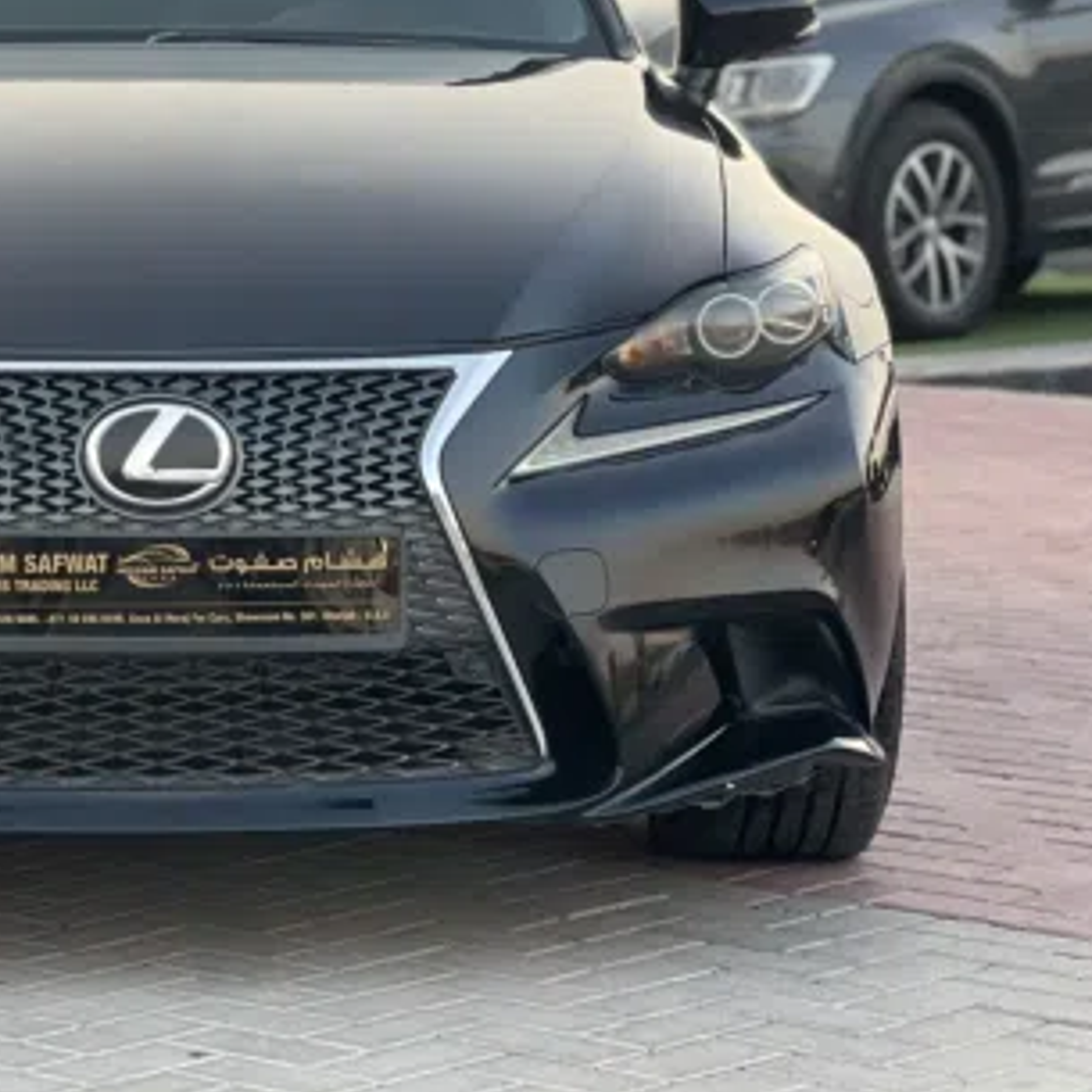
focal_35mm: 143
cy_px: 422
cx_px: 100
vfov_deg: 12.2
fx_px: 5104
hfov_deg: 12.1
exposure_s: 1/121
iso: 125
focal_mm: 9
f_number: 2.8
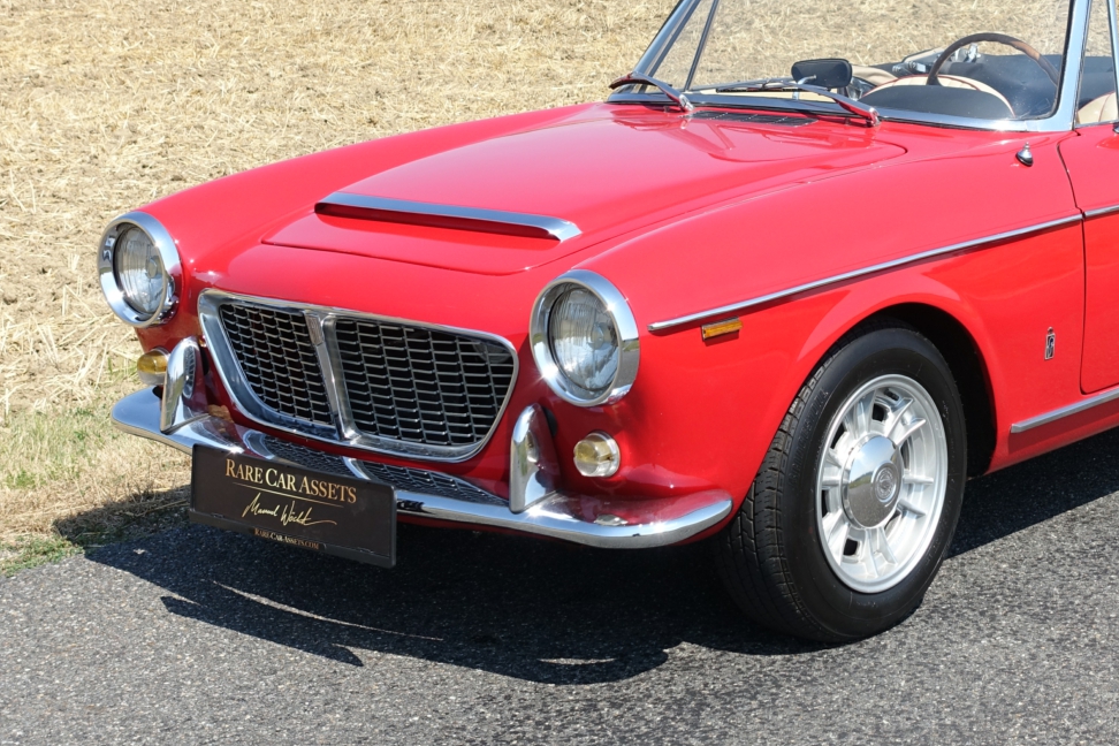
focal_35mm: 75
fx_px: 2331
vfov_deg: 18.1
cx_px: 801
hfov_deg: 26.7
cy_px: 212
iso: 125
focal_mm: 16.62
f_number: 4
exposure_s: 1/800
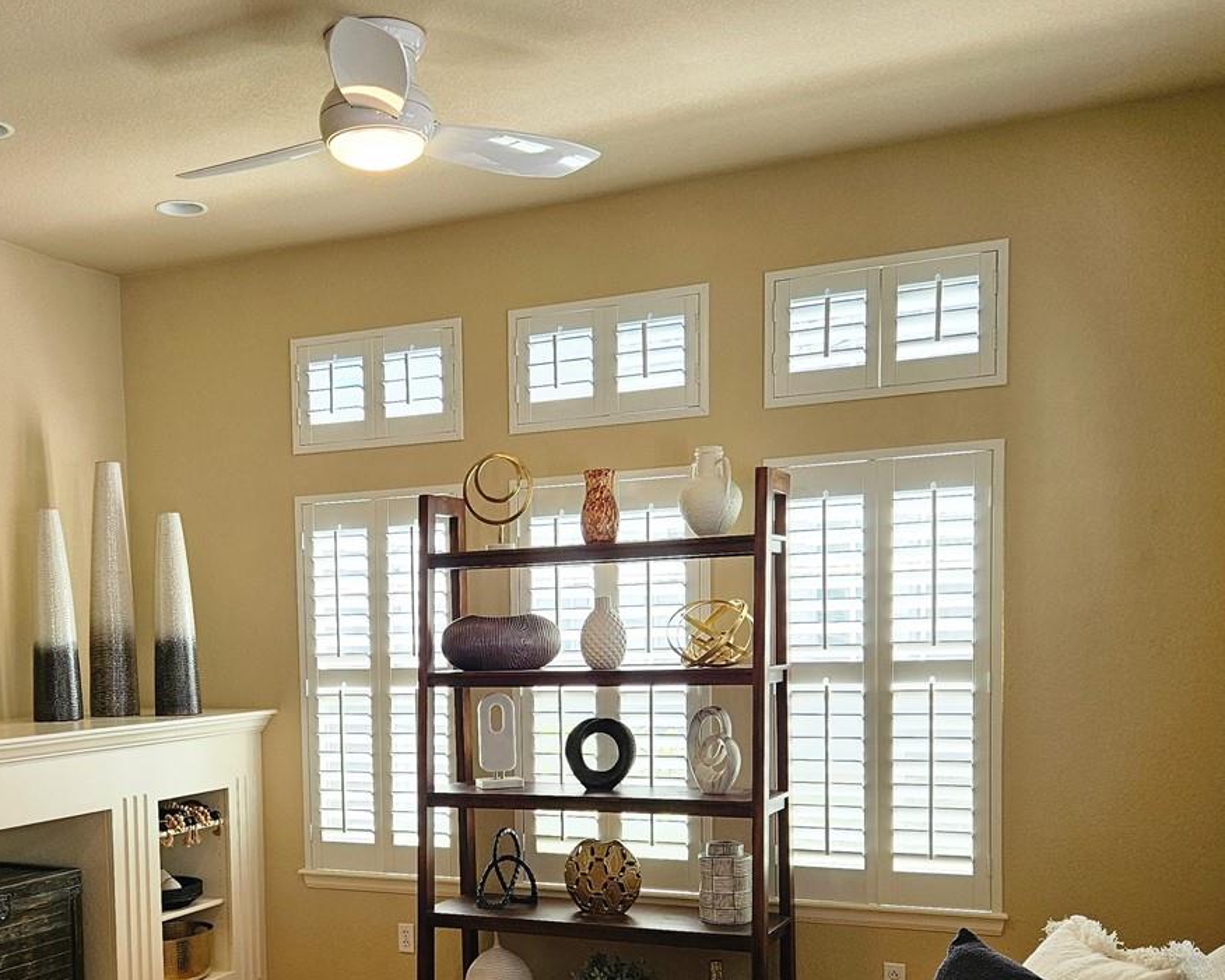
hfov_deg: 44.1
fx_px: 1487
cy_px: 724
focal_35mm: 41
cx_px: 408
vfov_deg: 35.7
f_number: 1.8
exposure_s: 1/120
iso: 80
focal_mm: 5.4
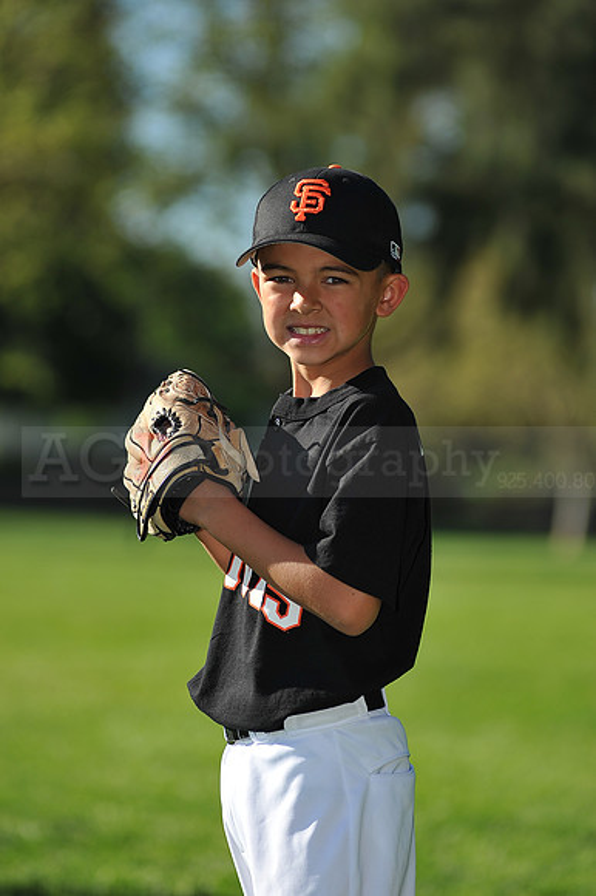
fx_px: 4475
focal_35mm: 180
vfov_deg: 11.4
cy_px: 448
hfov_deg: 7.6
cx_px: 298
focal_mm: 180
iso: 200
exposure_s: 1/1600
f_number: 4.5
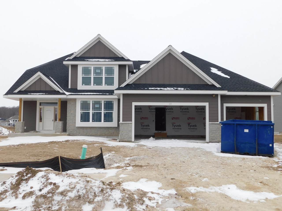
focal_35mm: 36
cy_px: 106
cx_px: 141
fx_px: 293
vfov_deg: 39.7
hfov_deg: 51.4
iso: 125
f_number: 3.5
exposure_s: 1/320
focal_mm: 6.3
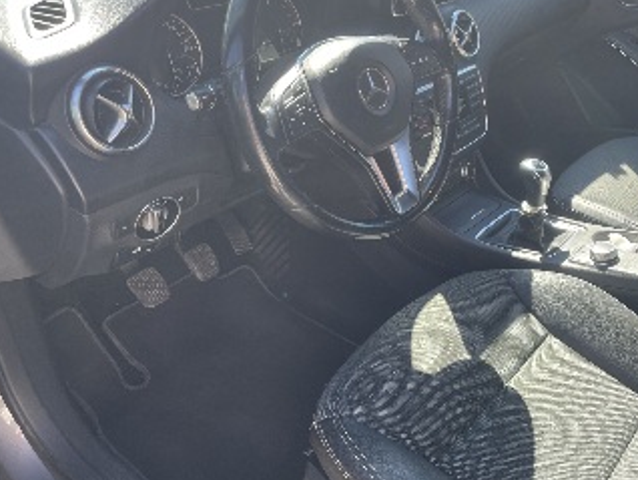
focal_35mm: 34
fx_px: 627
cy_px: 229
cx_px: 407
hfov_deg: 53.2
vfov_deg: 41.8
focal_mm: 4.2
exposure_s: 1/287
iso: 32
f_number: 1.6
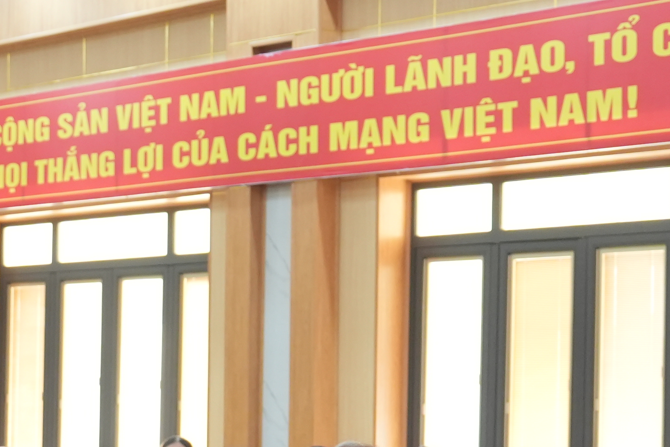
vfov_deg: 10.8
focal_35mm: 127
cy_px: 363
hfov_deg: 15.5
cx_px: -143
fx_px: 2364
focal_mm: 29
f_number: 2.8
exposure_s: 1/125
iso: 1250
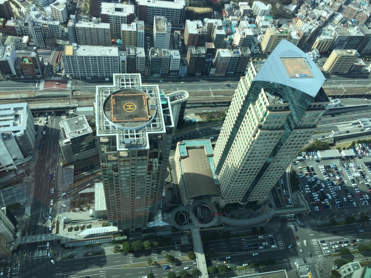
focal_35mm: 29
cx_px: 186
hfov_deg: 61.7
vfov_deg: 48.2
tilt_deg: -53.2
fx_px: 311
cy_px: 139
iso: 32
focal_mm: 4.15
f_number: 2.2
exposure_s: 1/920
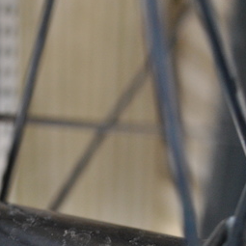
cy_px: 287
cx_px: -11
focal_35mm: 154
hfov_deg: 11.2
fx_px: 1238
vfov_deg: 11.2
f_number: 4.5
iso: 400
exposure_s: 1/60
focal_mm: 30
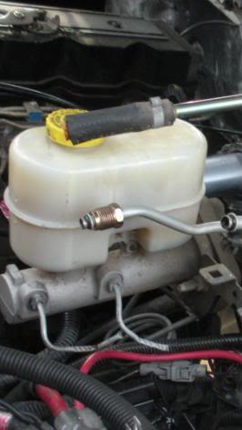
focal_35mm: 65
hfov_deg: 18.0
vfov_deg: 32.3
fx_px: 741
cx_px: 256
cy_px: 223
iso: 242
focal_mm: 6.3
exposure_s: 1/60
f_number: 3.5
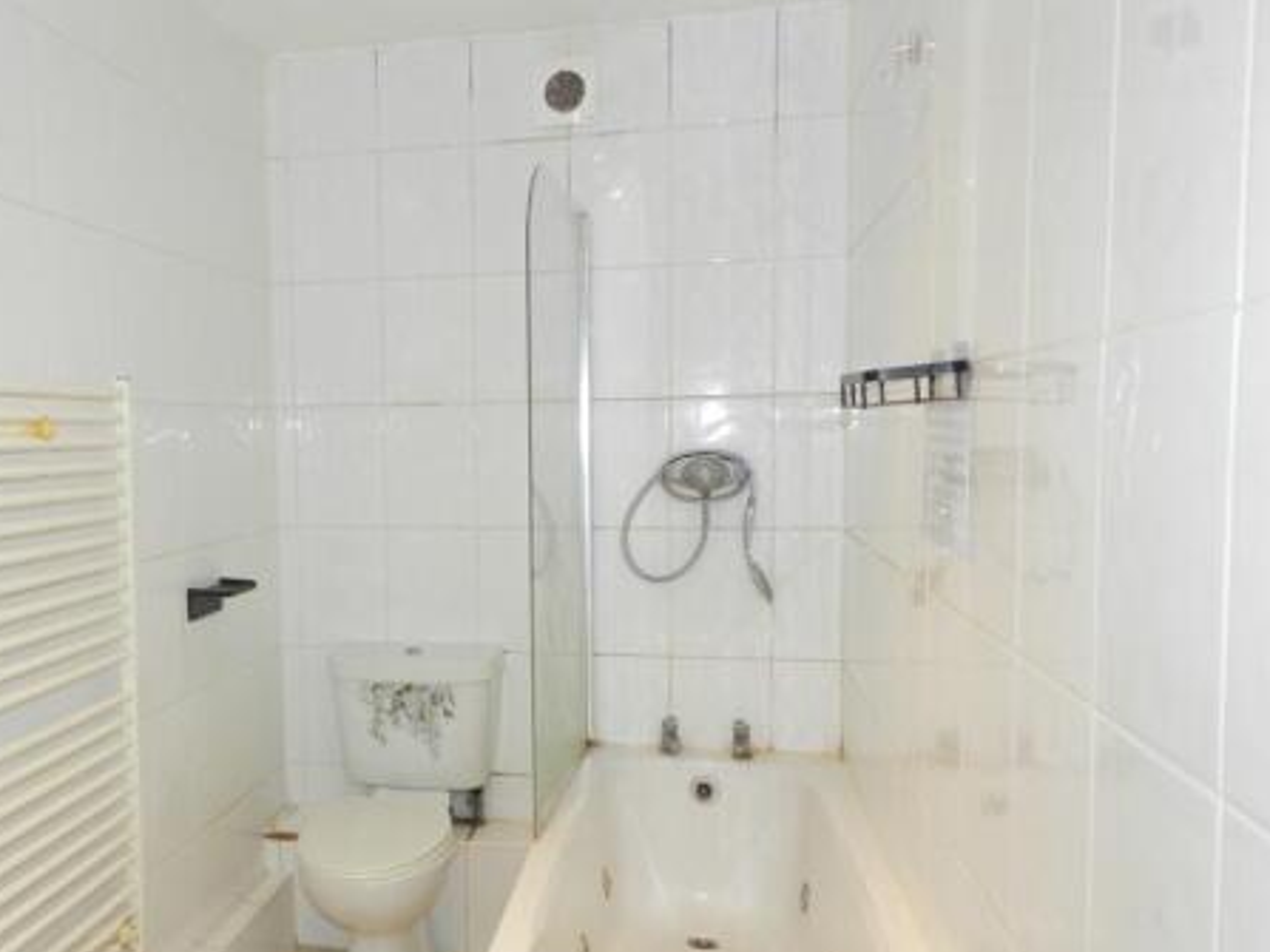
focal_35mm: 30
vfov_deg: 46.7
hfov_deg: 58.9
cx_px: 445
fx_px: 1100
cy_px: 527
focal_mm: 4
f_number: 3.4
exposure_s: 1/30
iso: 200
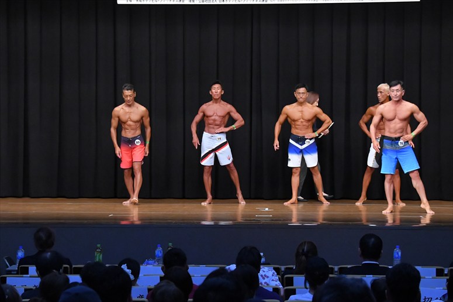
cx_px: 226
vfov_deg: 11.7
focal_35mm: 117
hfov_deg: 17.5
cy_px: 151
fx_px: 1472
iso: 8000
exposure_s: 1/400
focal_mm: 78
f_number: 5.6
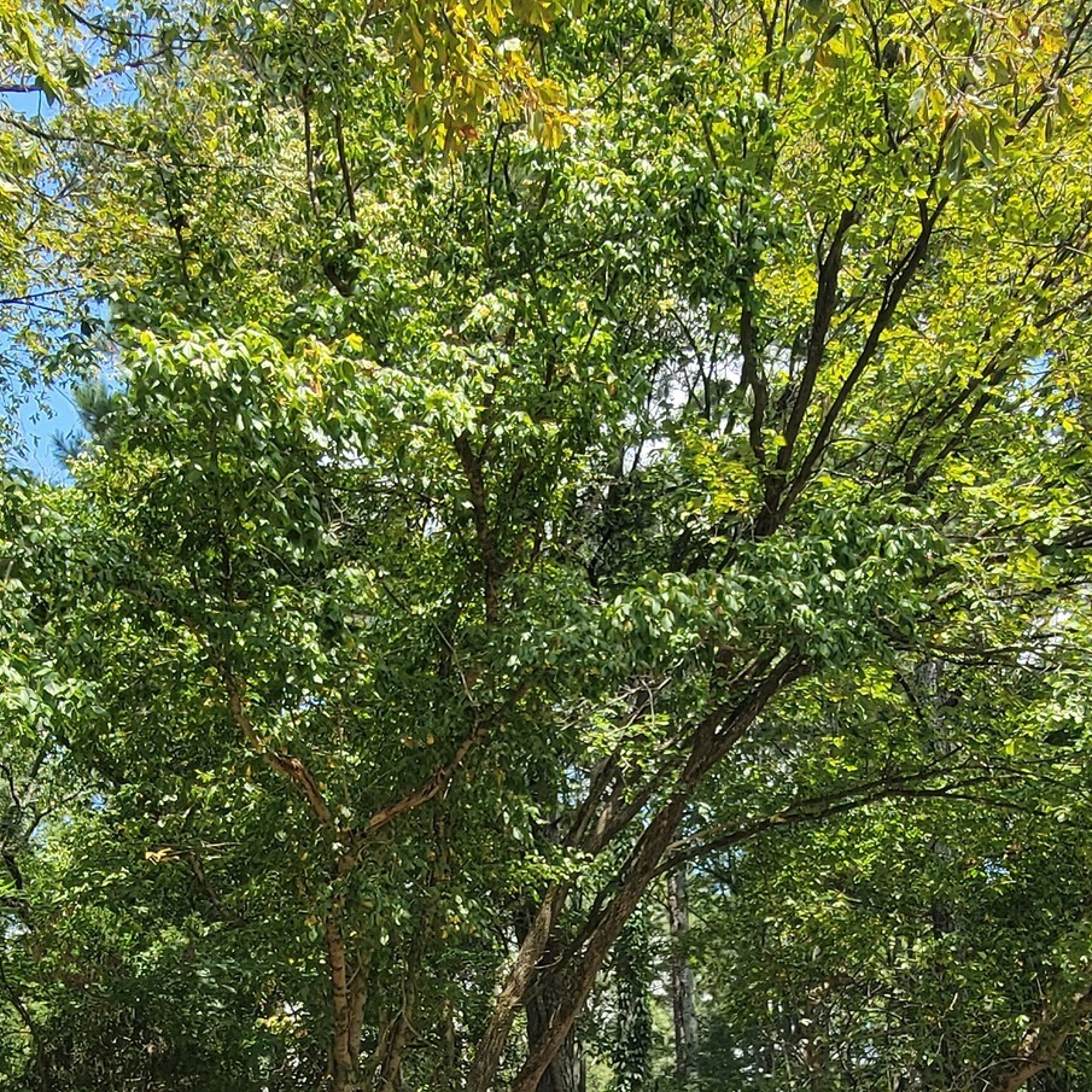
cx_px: 549
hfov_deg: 42.8
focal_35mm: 39
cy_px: 948
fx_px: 1392
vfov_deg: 40.2
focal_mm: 2.2
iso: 50
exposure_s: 1/572
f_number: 2.2
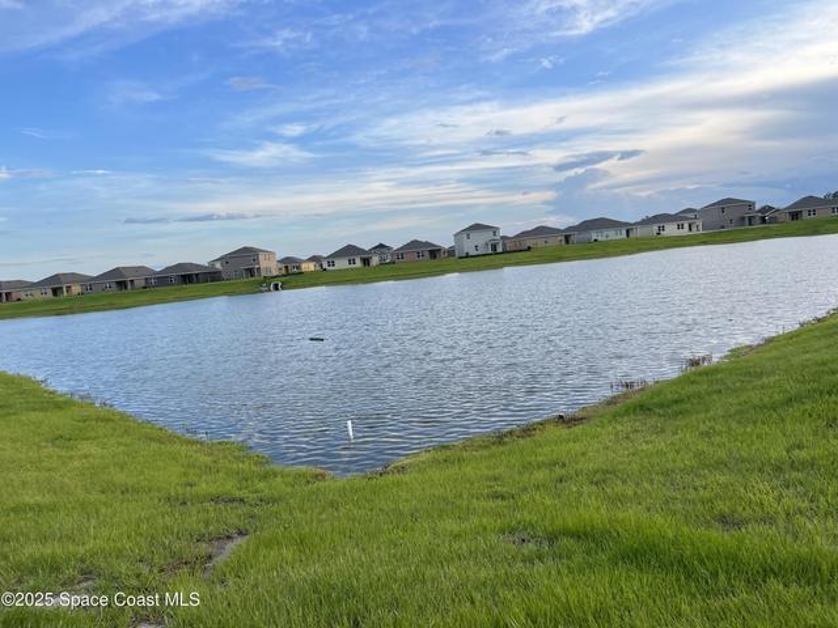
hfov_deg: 67.3
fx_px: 629
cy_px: 314
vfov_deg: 53.1
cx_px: 419
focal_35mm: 26
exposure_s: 1/1377
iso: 50
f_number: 1.5
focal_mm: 5.7
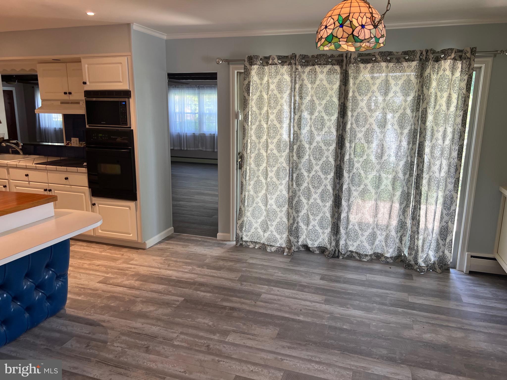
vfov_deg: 53.1
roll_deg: +0.2
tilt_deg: -12.8
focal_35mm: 26
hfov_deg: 67.3
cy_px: 190
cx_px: 254
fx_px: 381
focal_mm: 5.7
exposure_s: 1/120
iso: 64
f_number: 1.5
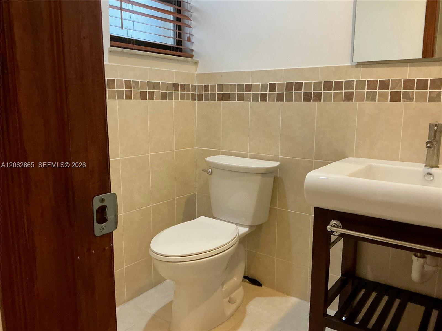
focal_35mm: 28
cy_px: 166
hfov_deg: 63.4
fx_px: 358
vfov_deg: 49.7
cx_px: 221
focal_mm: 3
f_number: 1.8
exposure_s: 1/60
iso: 250
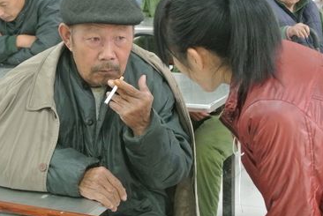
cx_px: 142
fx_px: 835
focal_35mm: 93
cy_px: 104
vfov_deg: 14.7
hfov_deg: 21.9
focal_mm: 30
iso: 3200
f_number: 5.6
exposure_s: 1/10
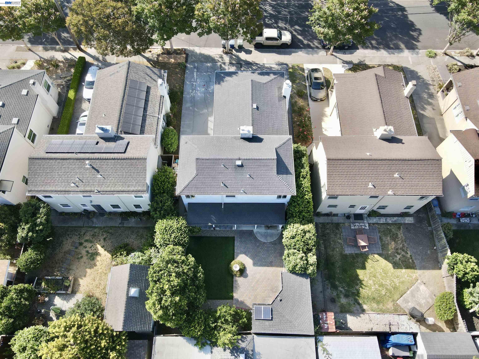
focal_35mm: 24
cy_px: 180
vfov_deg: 56.8
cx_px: 240
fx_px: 332
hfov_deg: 71.6
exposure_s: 1/200
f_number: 2.8
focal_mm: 4.5
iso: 100
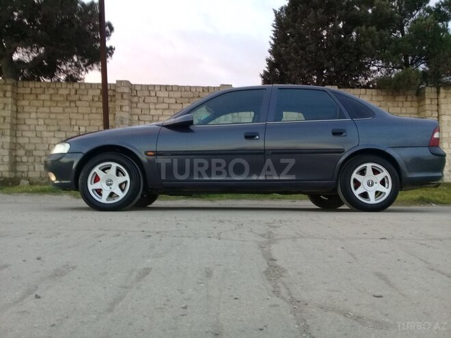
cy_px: 169
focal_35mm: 31
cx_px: 226
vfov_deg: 45.4
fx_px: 404
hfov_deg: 58.4
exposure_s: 1/50
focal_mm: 3.3
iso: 64
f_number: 2.2
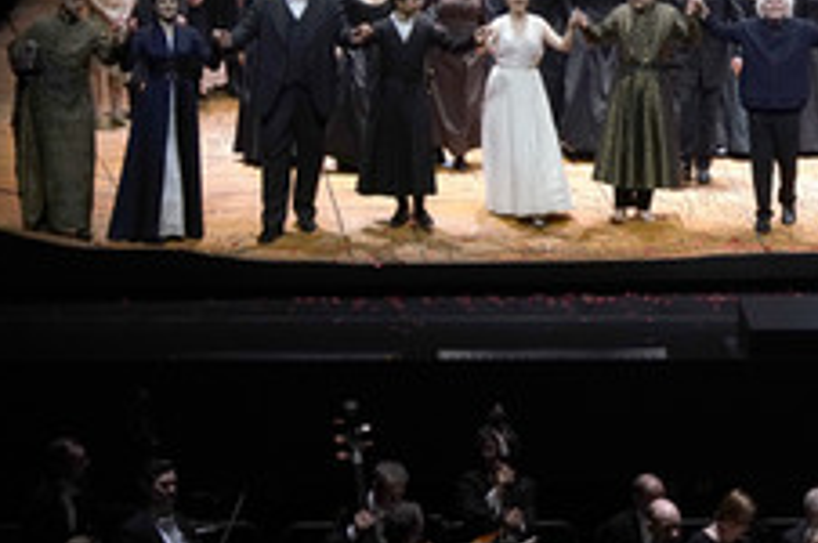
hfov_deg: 12.9
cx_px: 766
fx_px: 3585
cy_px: 116
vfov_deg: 8.6
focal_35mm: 158
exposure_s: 1/160
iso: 1600
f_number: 4.5
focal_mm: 79
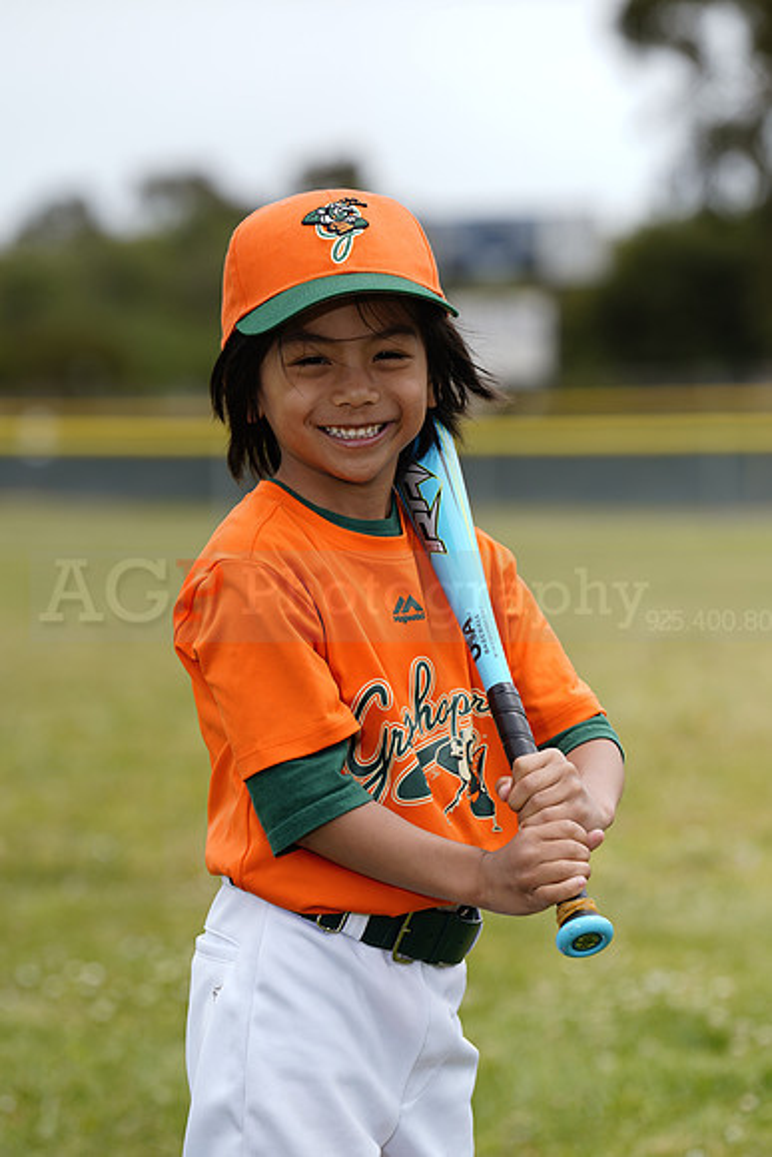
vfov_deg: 11.1
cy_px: 578
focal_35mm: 185
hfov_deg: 7.4
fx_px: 5947
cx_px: 386
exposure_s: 1/250
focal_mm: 185
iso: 50
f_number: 5.6
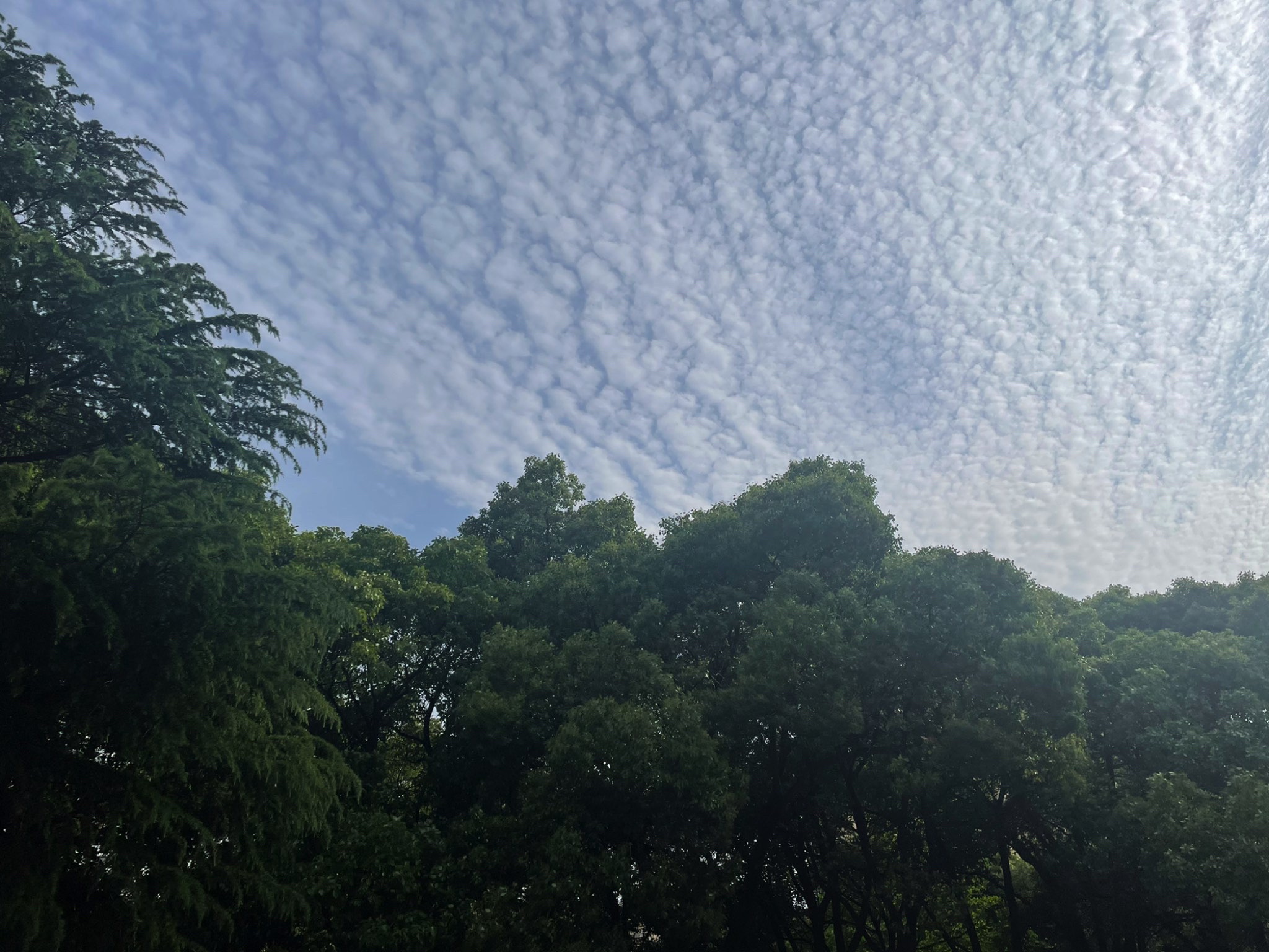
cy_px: 476
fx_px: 953
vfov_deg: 53.1
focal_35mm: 26
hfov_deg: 67.3
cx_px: 634
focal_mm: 4.2
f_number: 1.6
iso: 32
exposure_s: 1/9091
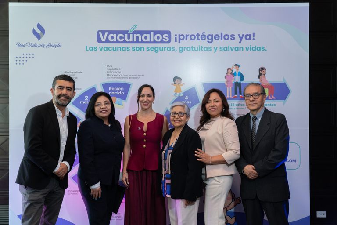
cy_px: 112
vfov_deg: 35.5
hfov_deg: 51.3
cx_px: 168
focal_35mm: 38
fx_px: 351
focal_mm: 25
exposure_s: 1/160
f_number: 4
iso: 640
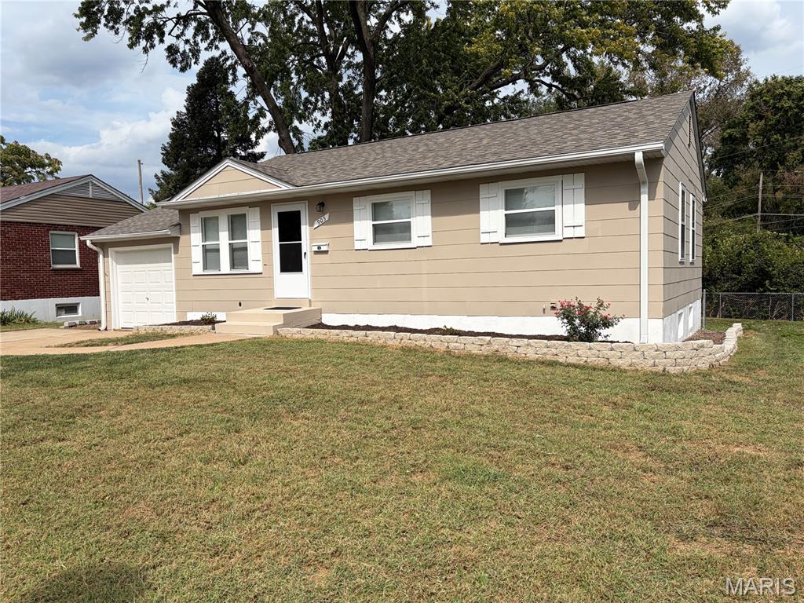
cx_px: 402
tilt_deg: -3.3
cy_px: 302
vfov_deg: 53.1
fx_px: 604
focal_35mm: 26
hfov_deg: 67.3
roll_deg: +2.3
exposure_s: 1/4950
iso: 50
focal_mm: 5.96
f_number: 1.6
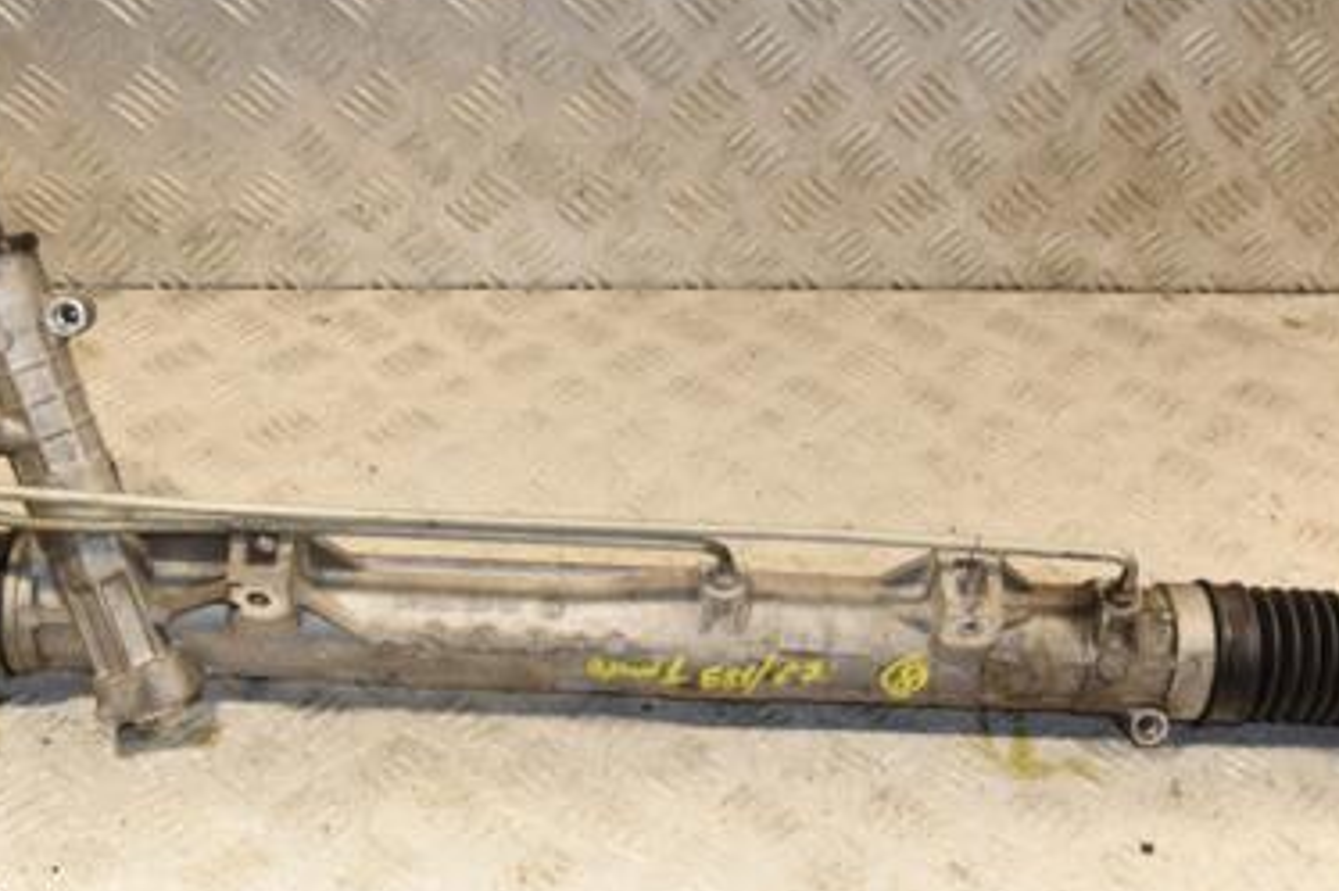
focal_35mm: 53
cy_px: 490
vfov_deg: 25.5
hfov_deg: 37.5
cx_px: 569
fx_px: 1970
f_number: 5.6
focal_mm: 22
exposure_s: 1/200
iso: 800
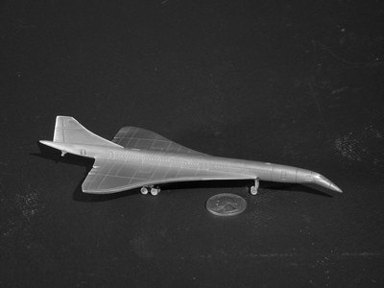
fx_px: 887
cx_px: 192
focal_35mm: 80
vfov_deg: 18.4
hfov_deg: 24.4
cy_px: 144
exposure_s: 1/2.5
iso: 80
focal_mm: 14.3
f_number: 8.8
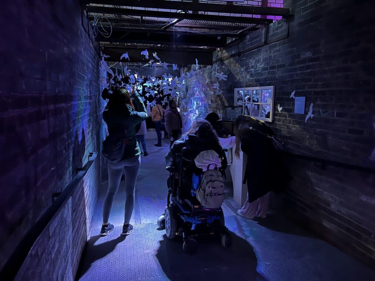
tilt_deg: -8.4
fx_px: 282
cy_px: 140
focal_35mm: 26
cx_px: 188
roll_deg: -0.1
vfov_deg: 53.1
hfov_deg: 67.3
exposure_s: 1/15
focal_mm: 5.1
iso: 1250
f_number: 1.6
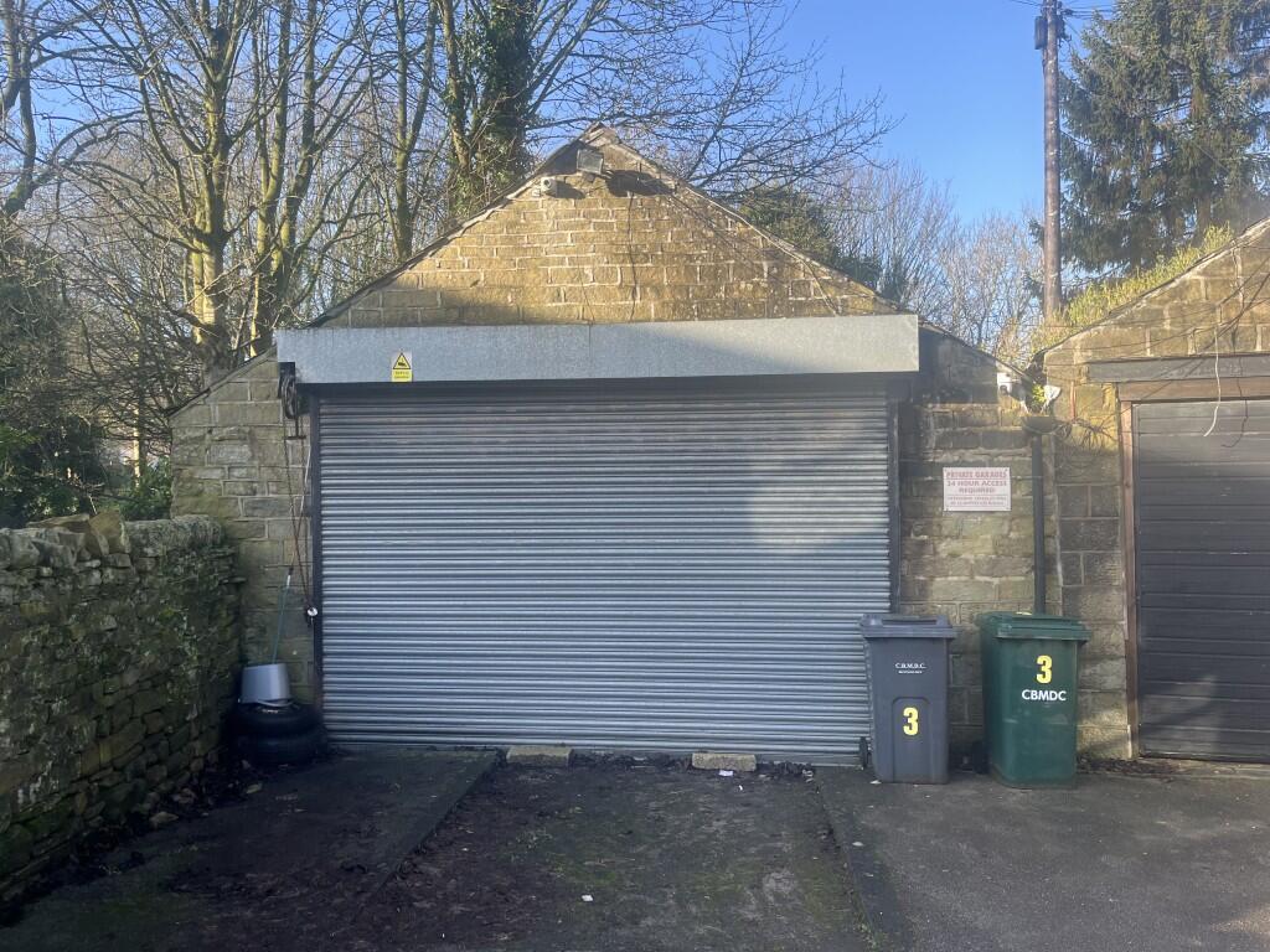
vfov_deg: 53.1
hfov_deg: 67.3
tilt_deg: -0.4
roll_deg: -0.3
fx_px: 954
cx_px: 635
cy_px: 476
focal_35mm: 26
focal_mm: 5.1
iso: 50
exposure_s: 1/437
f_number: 1.6
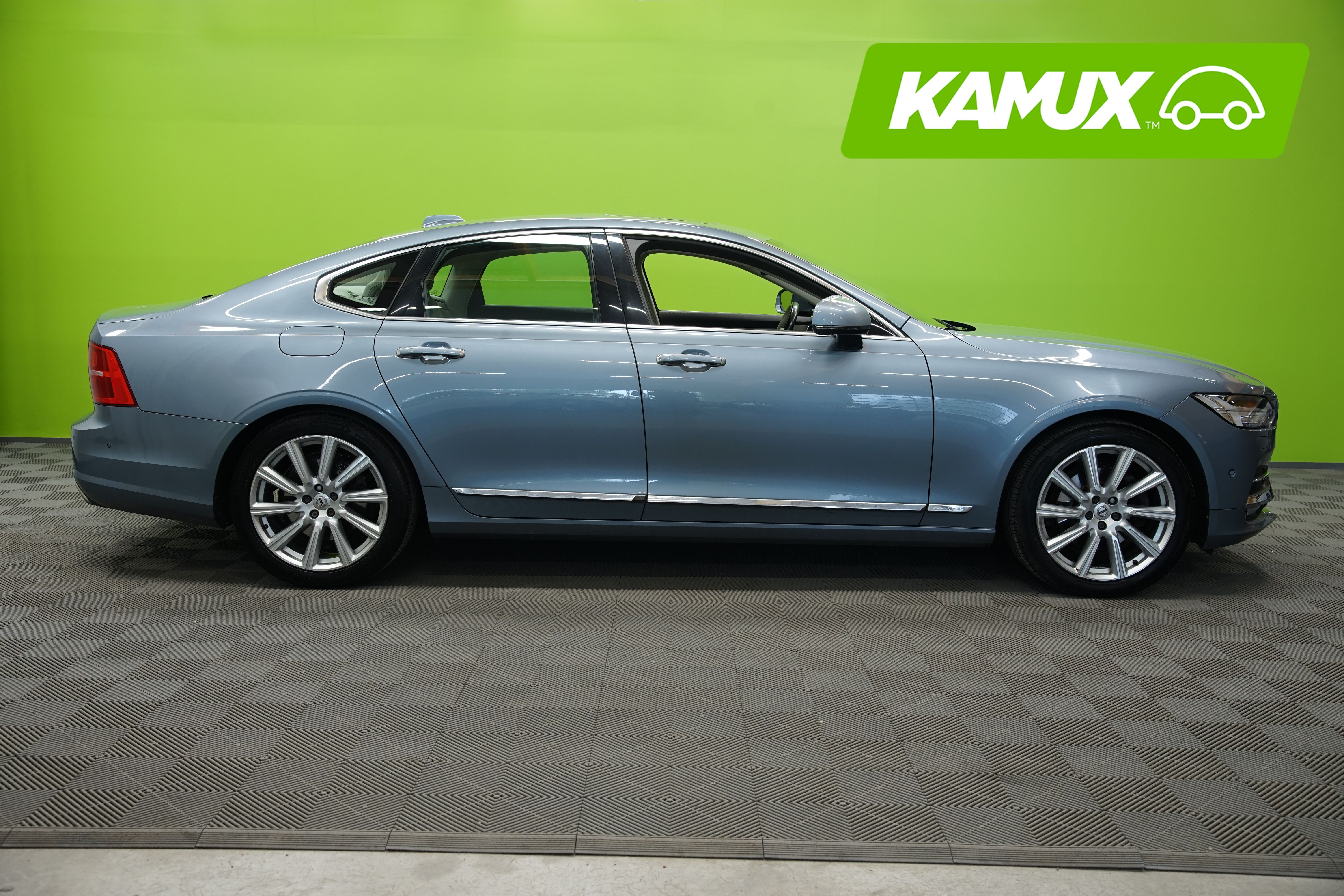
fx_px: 1307
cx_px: 672
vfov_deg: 37.9
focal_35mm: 35
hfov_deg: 54.4
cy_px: 448
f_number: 5.6
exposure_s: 1/20
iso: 500
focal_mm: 35
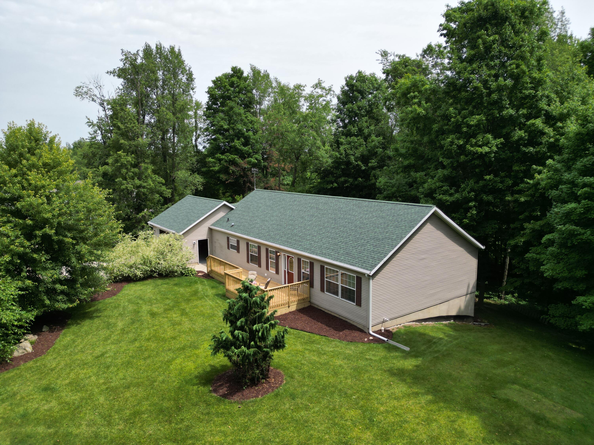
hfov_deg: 71.6
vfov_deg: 56.8
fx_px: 412
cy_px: 222
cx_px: 297
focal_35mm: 24
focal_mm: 6.72
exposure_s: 1/2000
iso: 100
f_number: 1.7
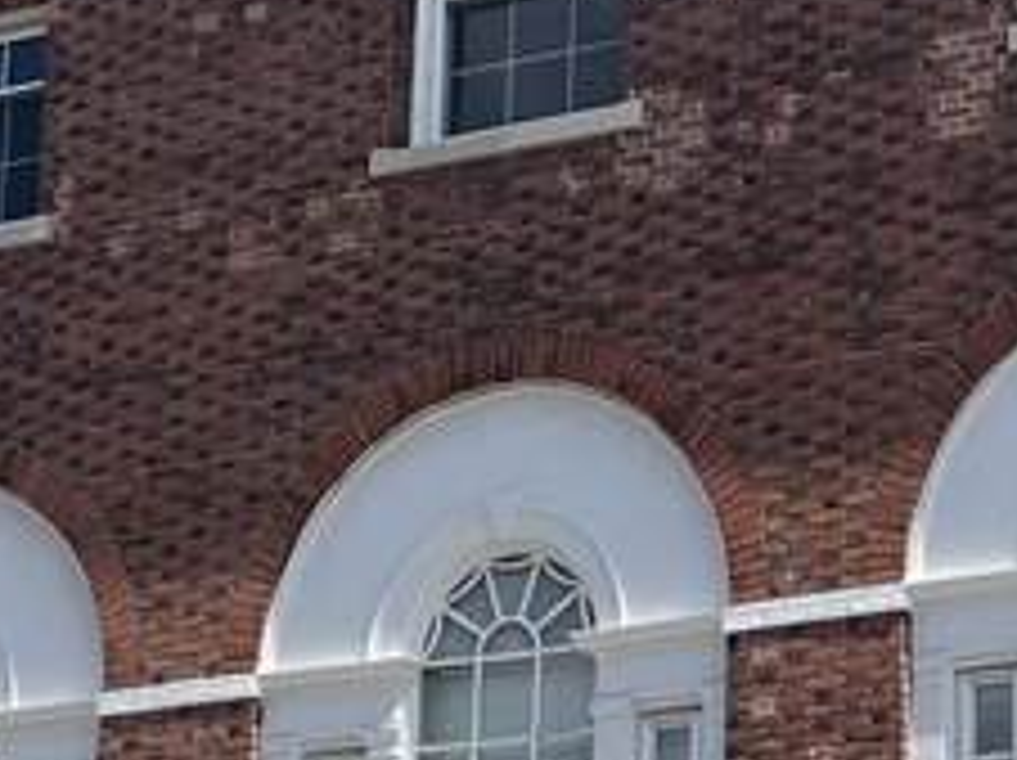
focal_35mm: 118
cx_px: 1170
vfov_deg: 12.4
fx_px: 3463
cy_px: 796
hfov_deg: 16.1
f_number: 1.6
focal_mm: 4.2
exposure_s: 1/3610
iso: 32
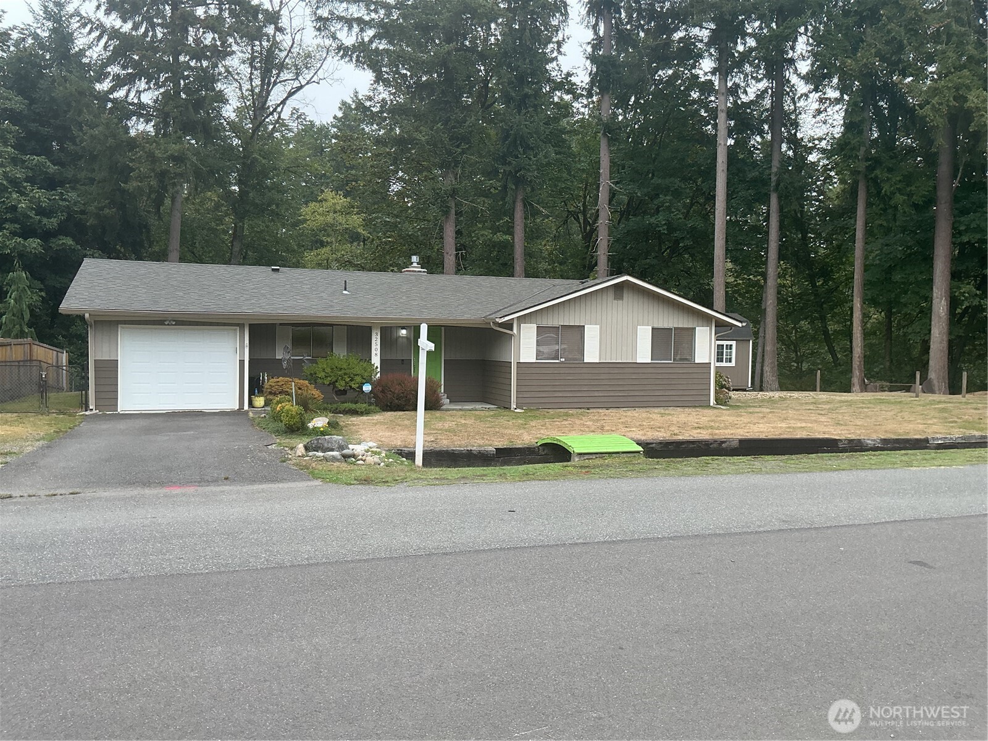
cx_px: 494
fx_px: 828
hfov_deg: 61.7
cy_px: 370
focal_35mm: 29
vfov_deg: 48.2
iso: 32
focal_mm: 3
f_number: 1.8
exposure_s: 1/120
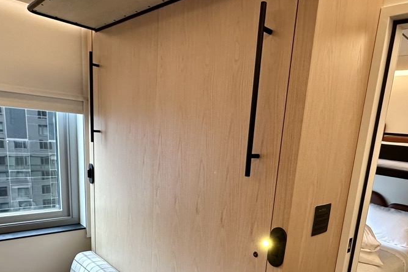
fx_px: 317
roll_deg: -5.4
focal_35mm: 28
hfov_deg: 65.0
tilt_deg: -12.2
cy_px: 208
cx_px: 240
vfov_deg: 44.7
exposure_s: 1/120
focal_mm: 2.22
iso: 250
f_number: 2.2
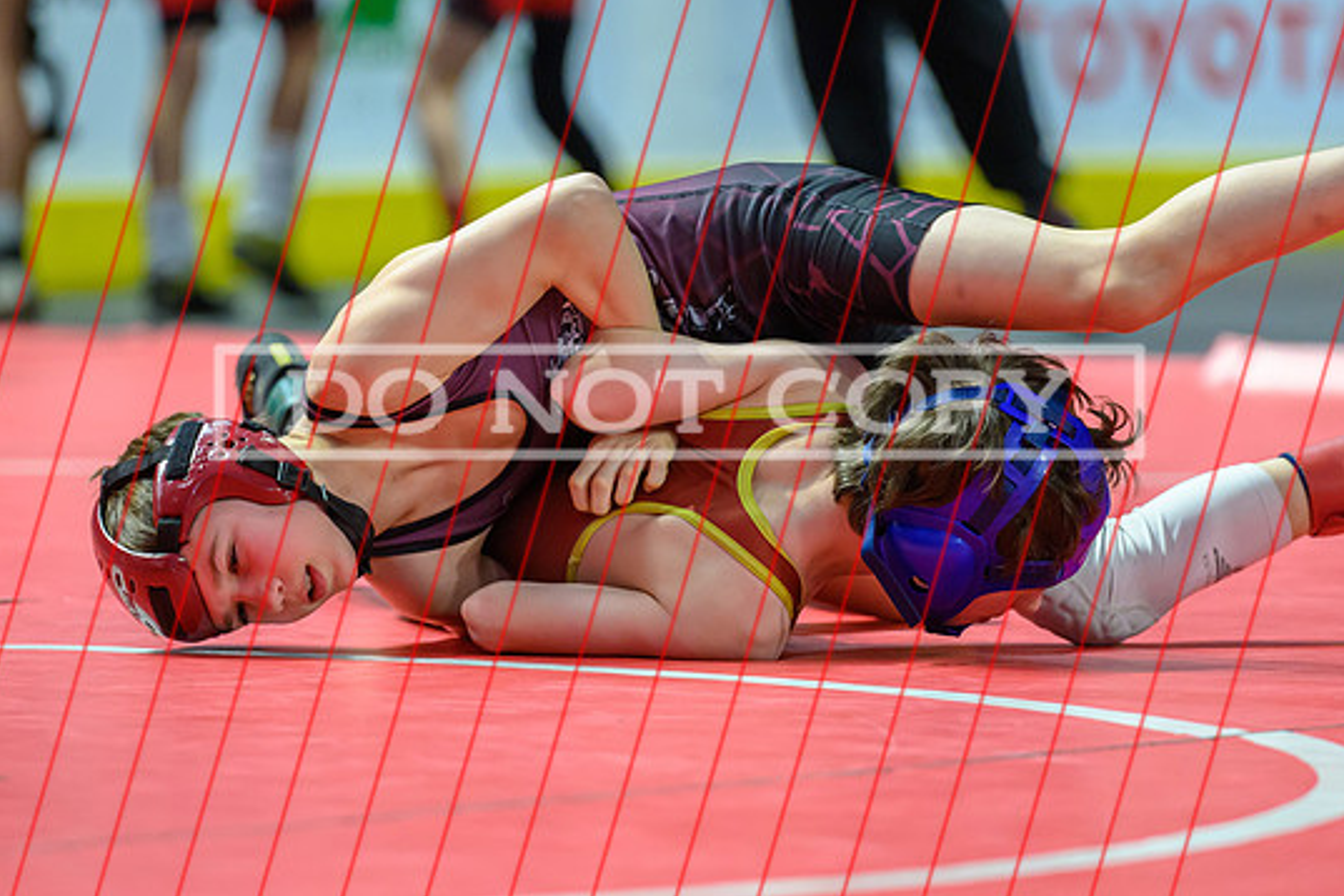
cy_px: 535
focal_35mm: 330
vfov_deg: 4.2
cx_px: 619
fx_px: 12319
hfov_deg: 6.2
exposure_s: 1/800
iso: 3600
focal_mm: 200
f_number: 2.8
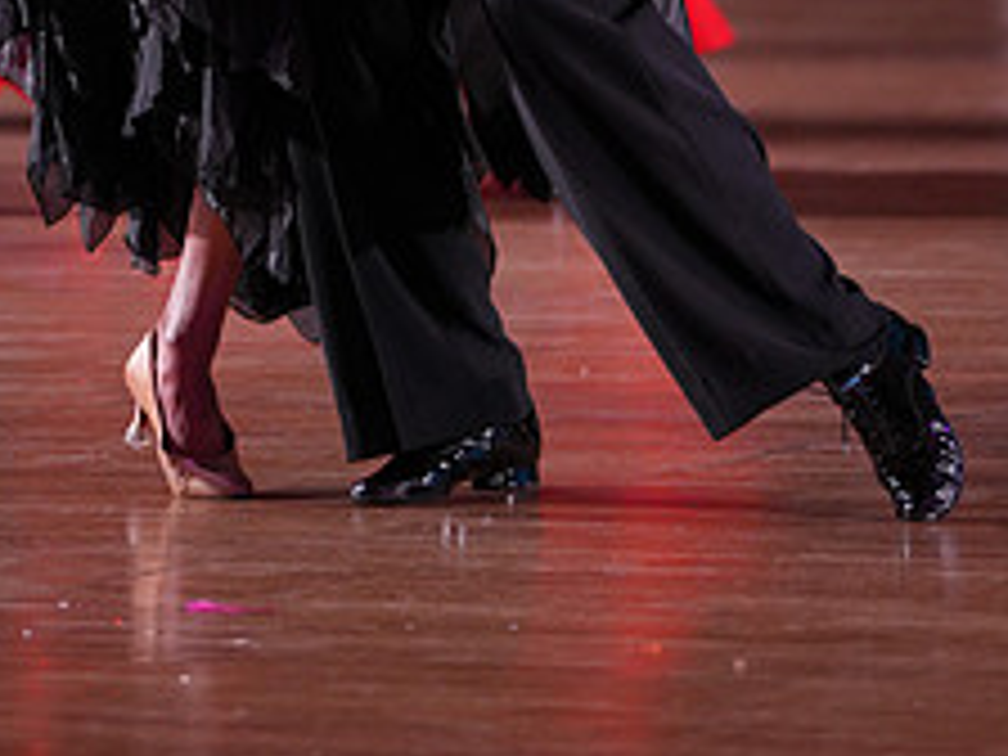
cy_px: -405
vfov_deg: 3.0
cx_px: 308
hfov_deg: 4.0
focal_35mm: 498
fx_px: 14502
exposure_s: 1/400
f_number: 2.8
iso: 800
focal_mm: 200
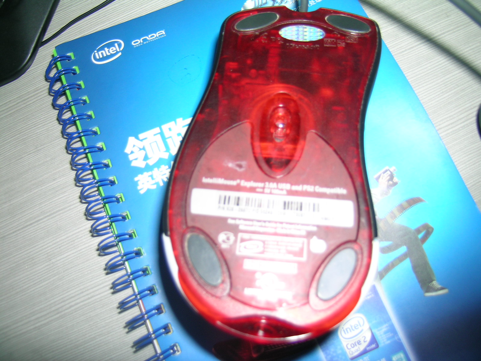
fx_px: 389
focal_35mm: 28
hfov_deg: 63.4
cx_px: 240
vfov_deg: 49.7
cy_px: 180
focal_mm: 5.8
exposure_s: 1/60.1
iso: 50
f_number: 2.8
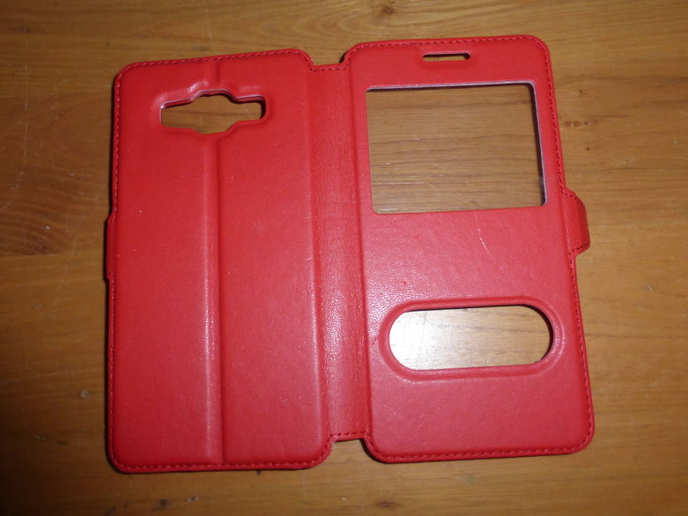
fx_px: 636
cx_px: 314
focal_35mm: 32
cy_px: 217
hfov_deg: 56.7
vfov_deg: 44.0
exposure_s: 1/125
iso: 200
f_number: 3.3
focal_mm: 4.3
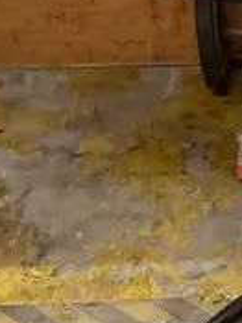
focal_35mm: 109
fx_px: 1017
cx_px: 440
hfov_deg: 12.4
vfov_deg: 16.1
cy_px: 518
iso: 400
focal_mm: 4.2
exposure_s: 1/60
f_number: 1.6
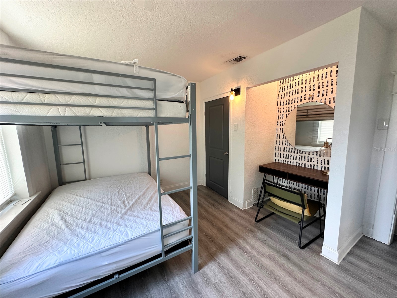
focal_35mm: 14
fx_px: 161
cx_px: 198
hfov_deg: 102.1
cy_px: 149
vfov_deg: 85.7
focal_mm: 2.22
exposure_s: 1/120
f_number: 2.2
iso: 250
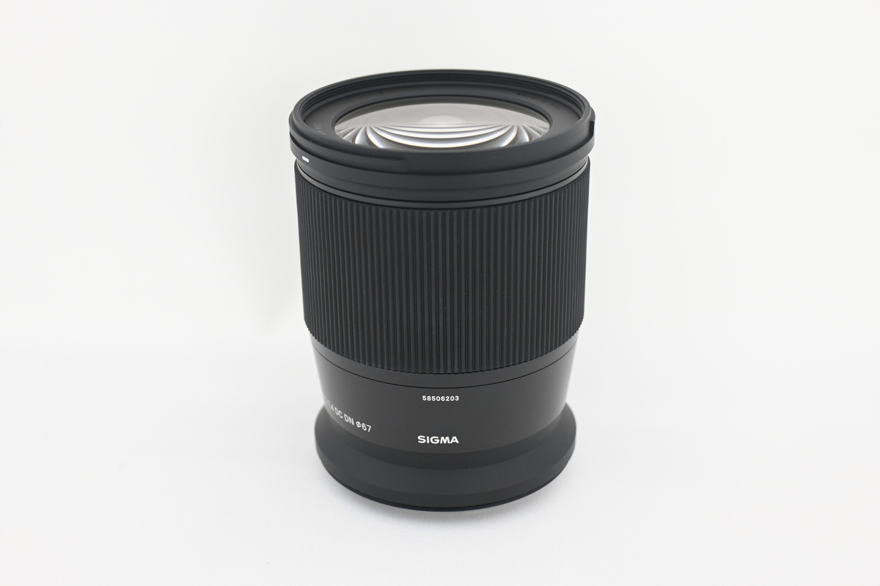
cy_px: 293
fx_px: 1155
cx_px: 440
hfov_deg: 41.7
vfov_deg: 28.5
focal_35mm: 47
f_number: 5
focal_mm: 31.5
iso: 1000
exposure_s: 1/40
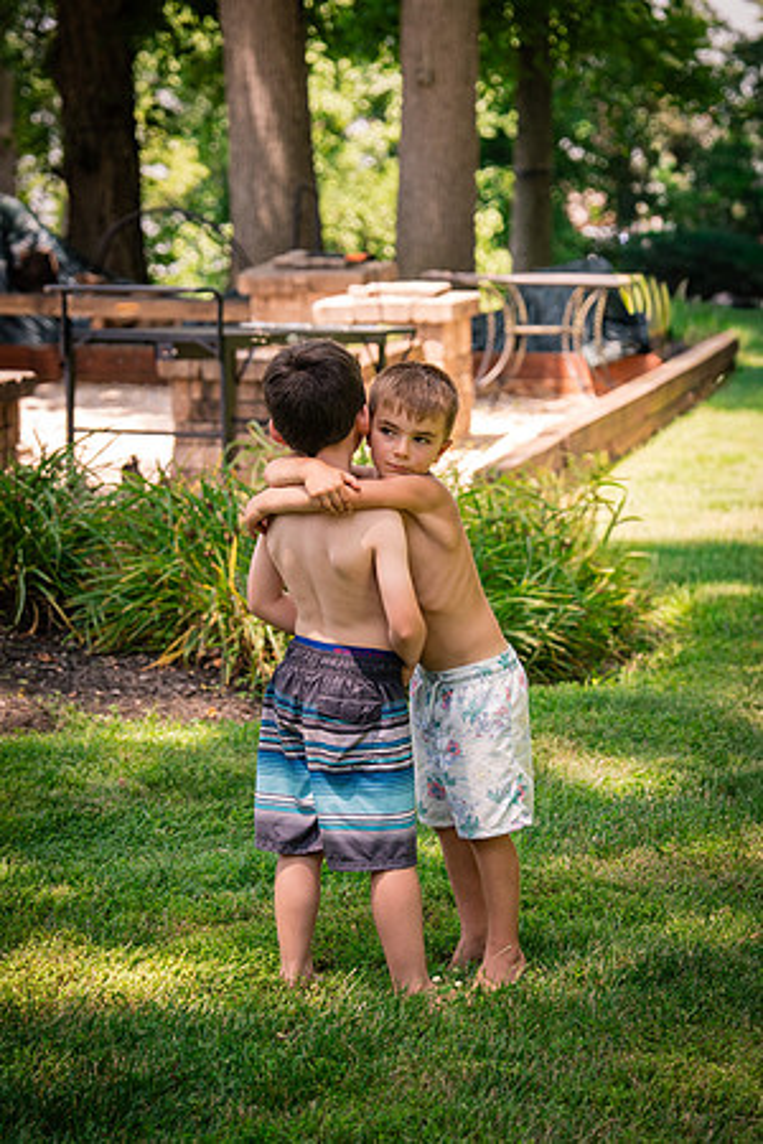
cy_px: 620
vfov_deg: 17.5
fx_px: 3721
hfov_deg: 11.7
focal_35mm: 117
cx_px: 461
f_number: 2.8
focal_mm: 70
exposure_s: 1/1000
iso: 400
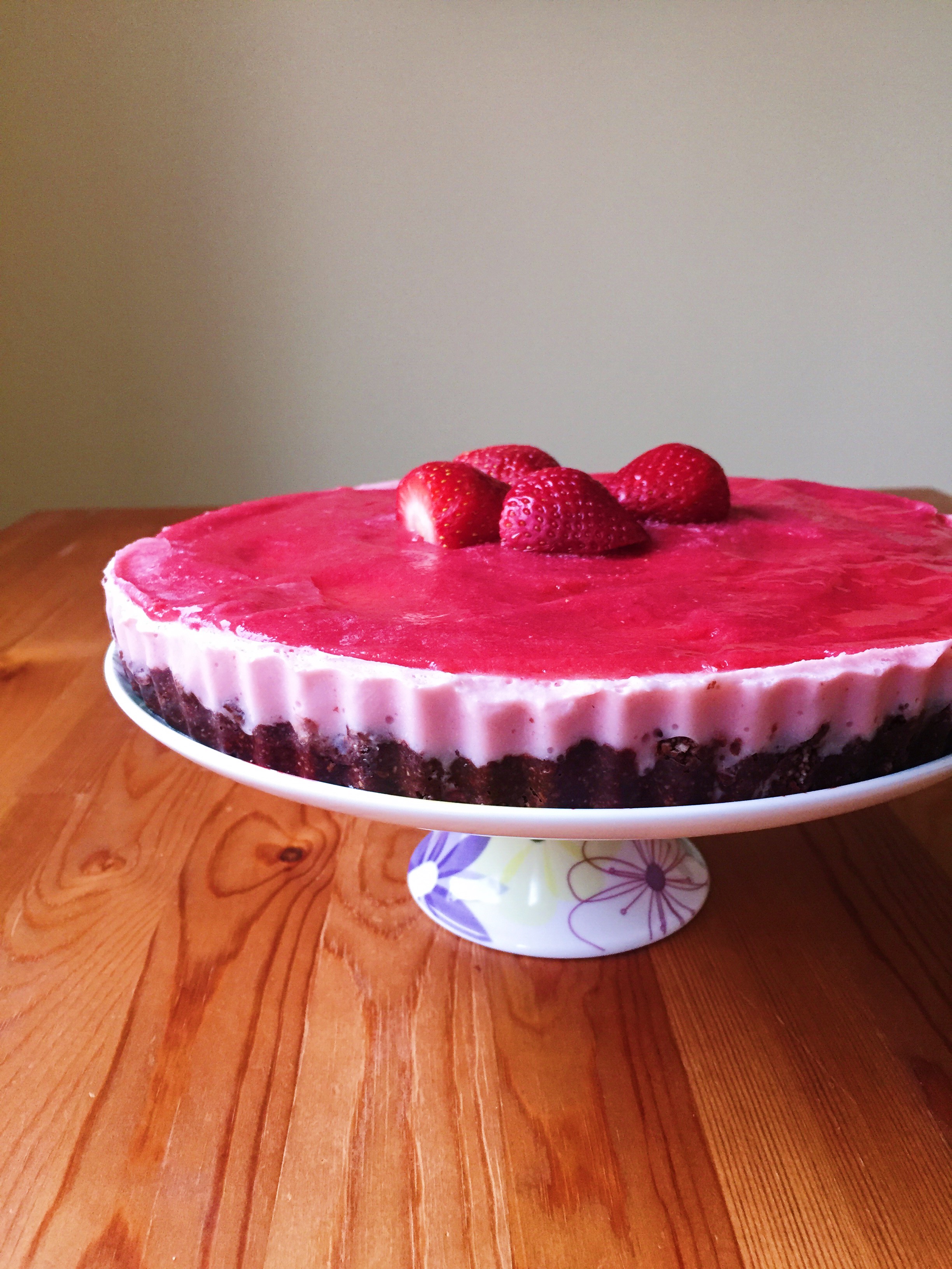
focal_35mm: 29
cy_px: 634
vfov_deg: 61.7
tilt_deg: -18.4
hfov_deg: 48.2
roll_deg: +1.3
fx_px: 1063
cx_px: 476
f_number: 2.2
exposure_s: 1/30
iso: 125
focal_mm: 4.15
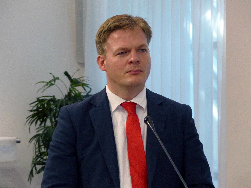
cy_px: 94
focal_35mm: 133
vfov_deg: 11.1
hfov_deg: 14.8
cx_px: 126
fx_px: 964
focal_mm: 23.9
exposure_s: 1/50
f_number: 2.8
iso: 400
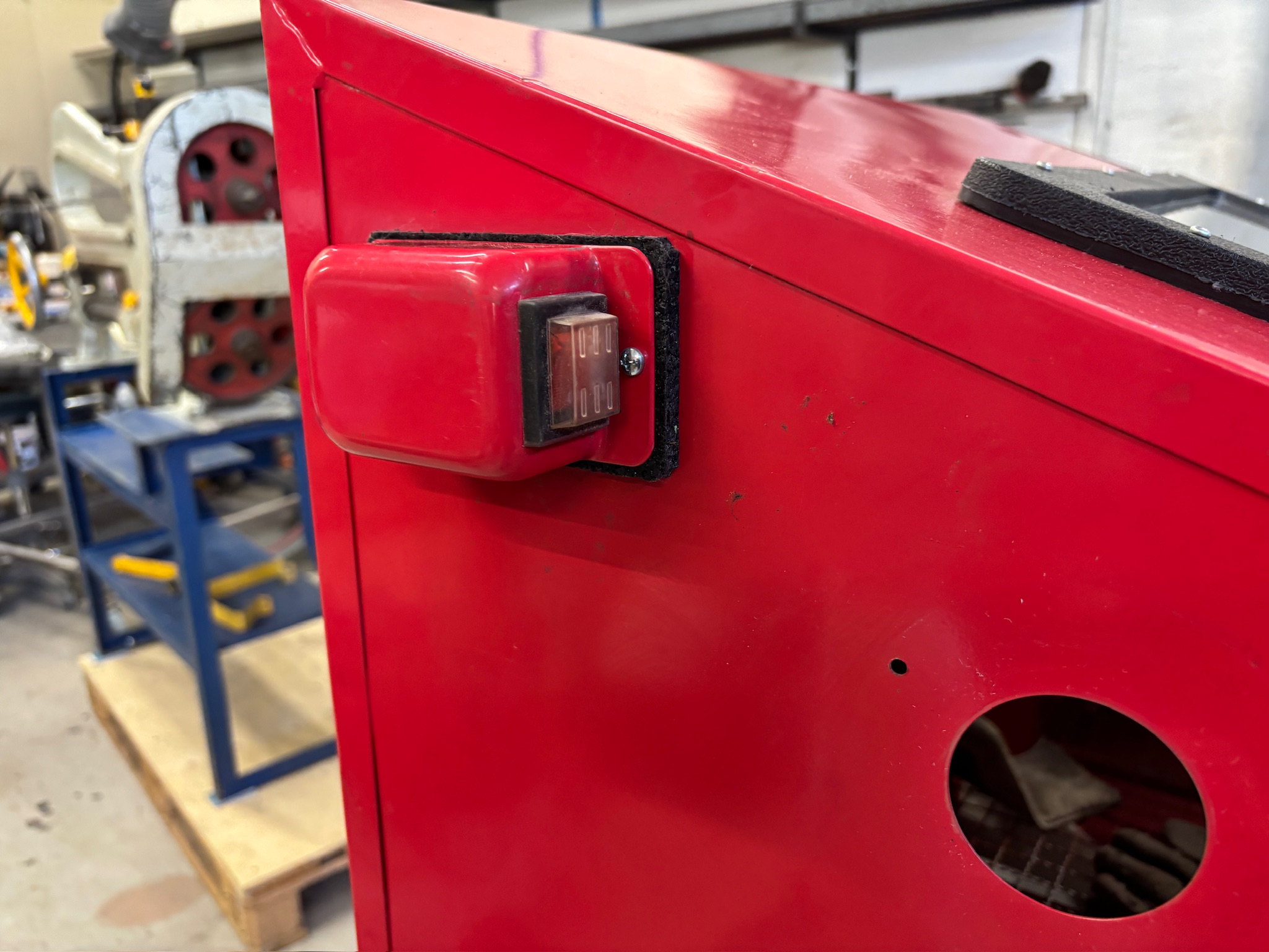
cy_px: 476
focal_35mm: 26
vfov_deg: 53.1
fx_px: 953
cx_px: 634
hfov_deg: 67.3
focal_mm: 5.96
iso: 250
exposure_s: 1/50
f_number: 1.6
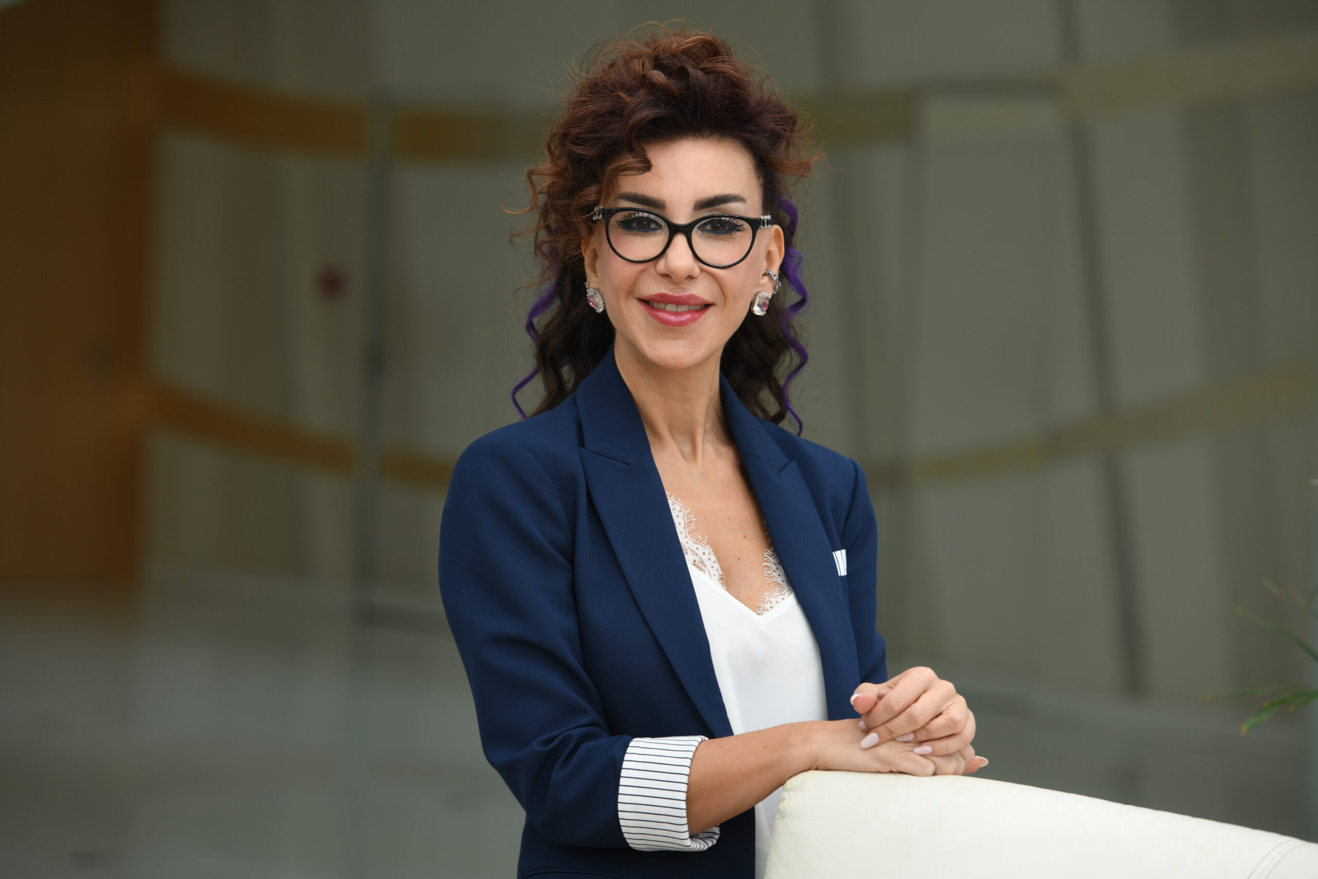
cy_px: 440
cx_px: 659
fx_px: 5125
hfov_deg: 14.7
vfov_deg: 9.8
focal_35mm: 140
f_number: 5
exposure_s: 1/125
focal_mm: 140
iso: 200
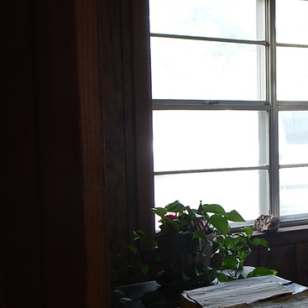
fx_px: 695
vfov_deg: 25.0
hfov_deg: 22.4
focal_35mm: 69
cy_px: 175
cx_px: 401
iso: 125
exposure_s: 1/30
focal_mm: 5
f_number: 3.9
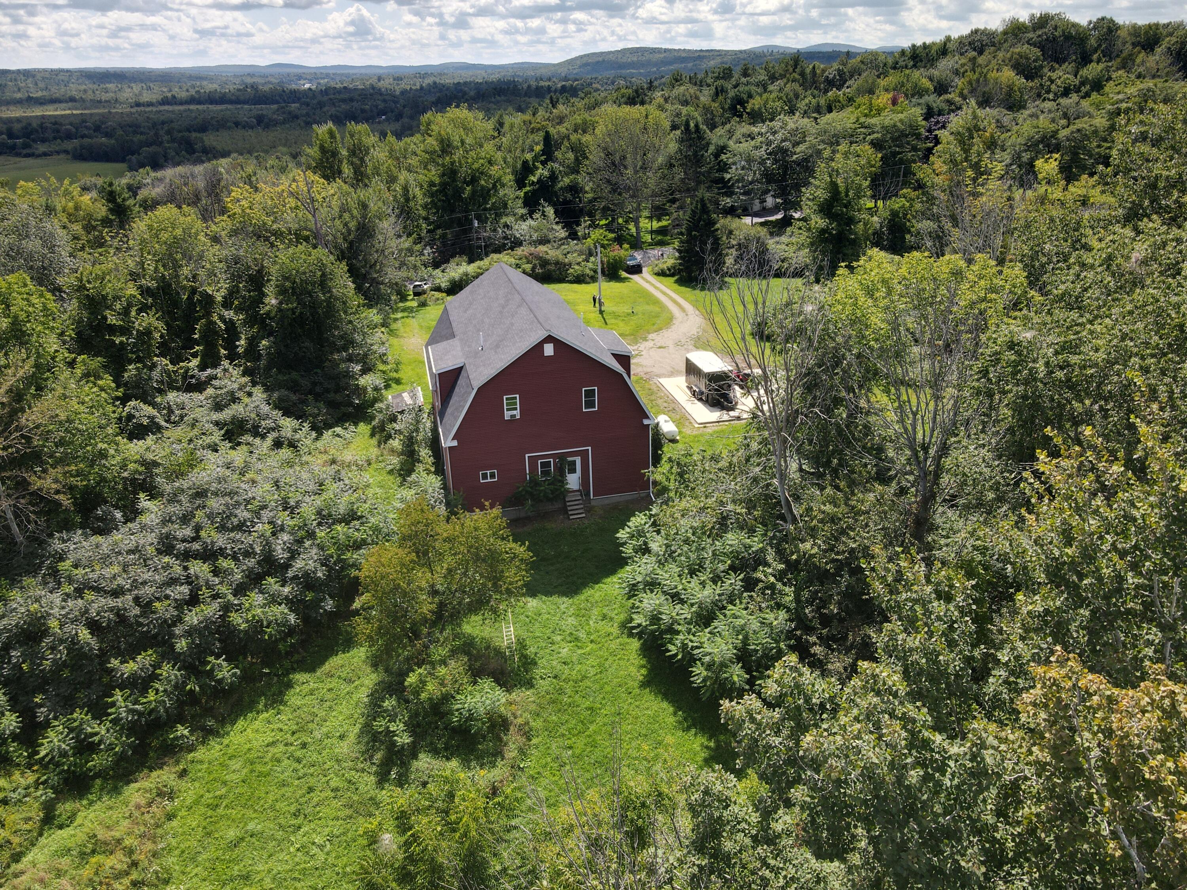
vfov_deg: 56.8
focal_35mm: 24
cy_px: 445
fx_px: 823
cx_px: 594
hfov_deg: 71.6
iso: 100
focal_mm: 4.5
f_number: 2.8
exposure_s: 1/400
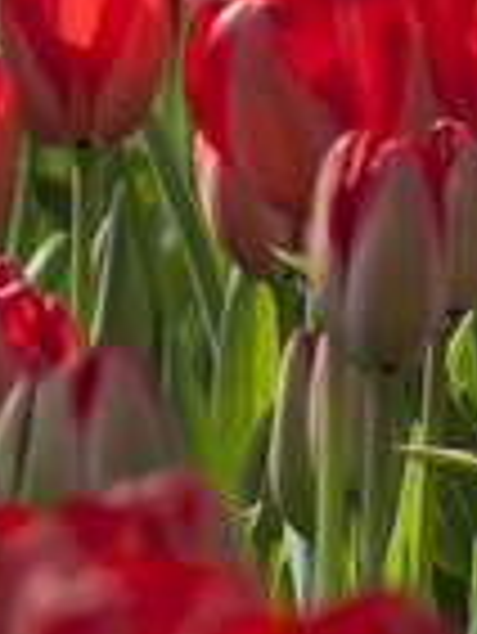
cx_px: 792
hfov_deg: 2.0
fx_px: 13903
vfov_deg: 2.6
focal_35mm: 758
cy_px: 576
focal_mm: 135
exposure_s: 1/160
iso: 100
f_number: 5.6
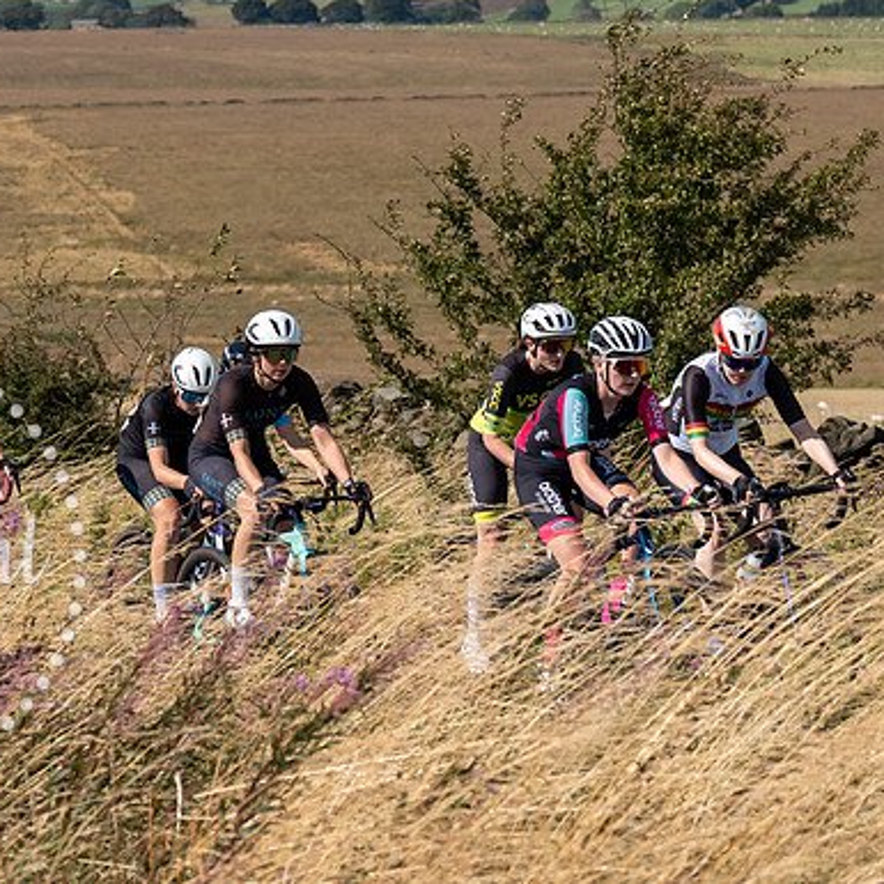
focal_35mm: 215
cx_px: 564
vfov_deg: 8.1
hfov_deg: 8.1
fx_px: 6212
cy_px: 159
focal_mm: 83
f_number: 5.6
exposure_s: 1/800
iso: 100
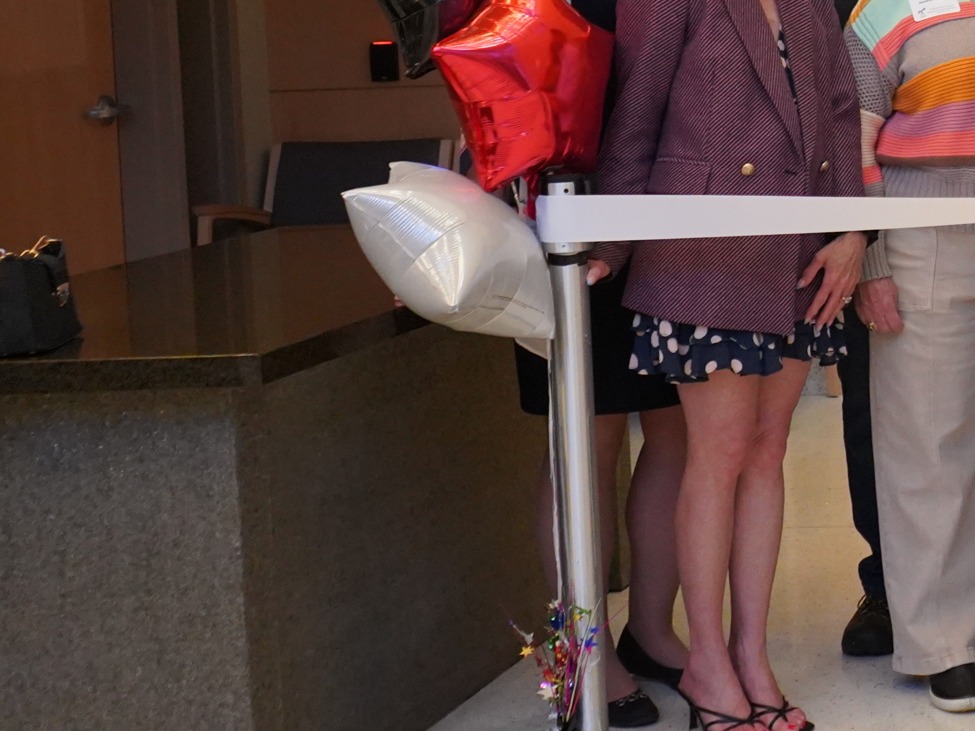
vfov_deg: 17.1
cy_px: 61
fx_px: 2394
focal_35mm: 85
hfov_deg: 20.2
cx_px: 1404
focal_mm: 29
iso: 5000
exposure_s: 1/160
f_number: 4
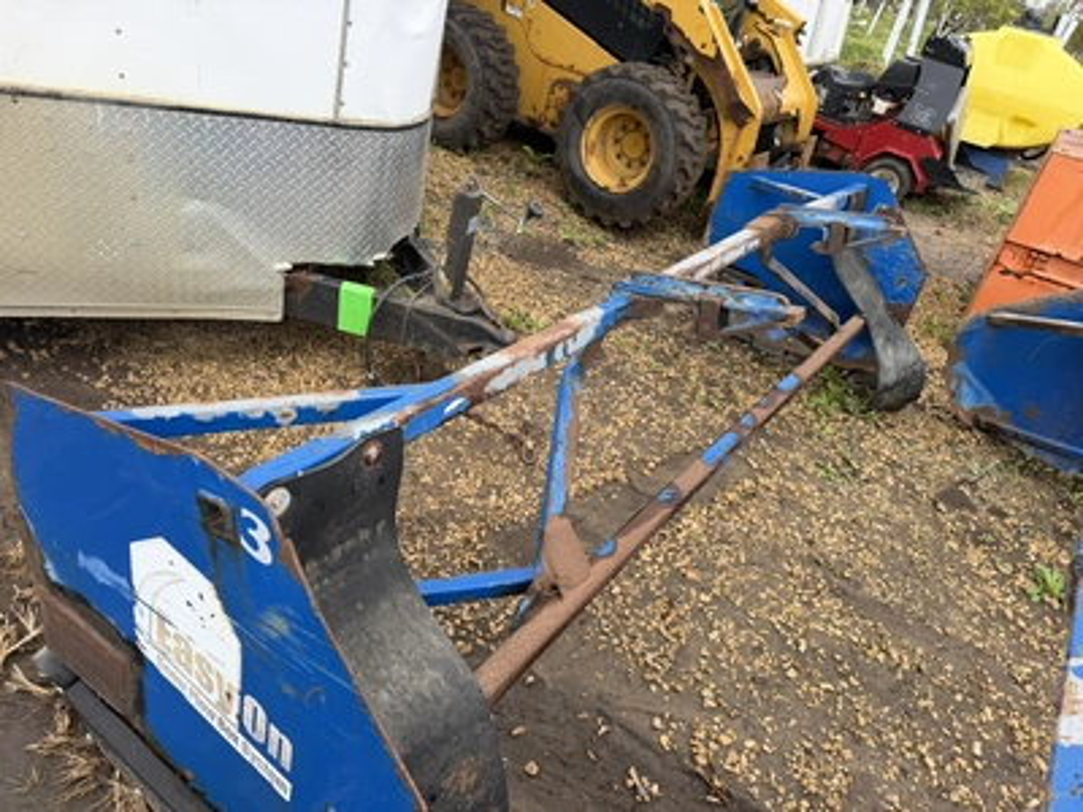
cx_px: 542
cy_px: 406
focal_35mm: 24
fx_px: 751
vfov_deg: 56.8
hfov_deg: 71.6
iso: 64
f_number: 1.78
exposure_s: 1/280
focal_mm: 6.76
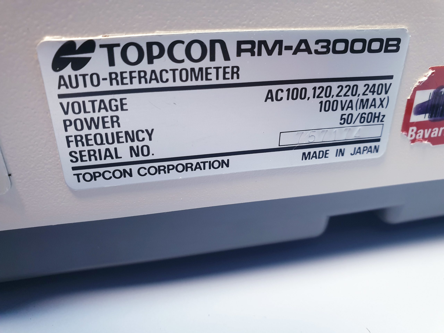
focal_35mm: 26
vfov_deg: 53.1
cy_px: 166
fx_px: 333
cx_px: 222
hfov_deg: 67.3
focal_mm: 4.3
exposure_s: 1/50
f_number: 2.4
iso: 250
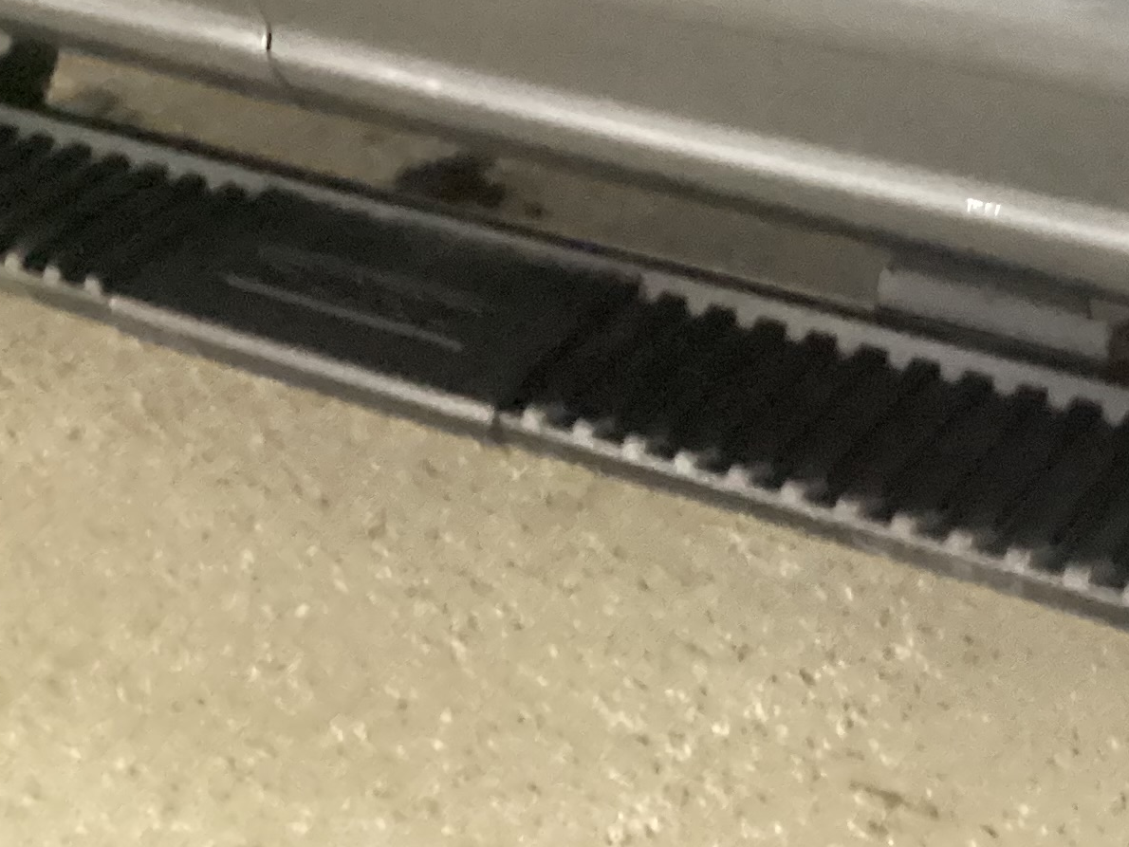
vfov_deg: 16.7
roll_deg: -0.4
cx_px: 1504
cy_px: -138
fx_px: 2773
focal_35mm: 85
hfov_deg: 20.8
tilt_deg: -27.3
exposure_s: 1/30
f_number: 2.4
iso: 640
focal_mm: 3.3
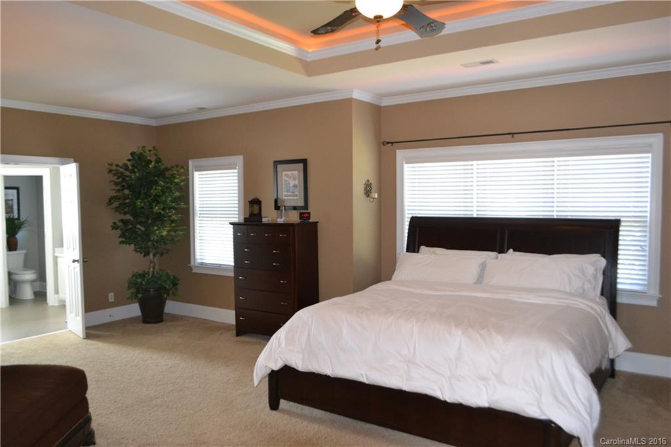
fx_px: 503
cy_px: 224
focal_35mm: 27
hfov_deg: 67.4
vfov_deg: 47.9
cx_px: 336
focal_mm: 18
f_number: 5
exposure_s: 1/60
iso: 1400
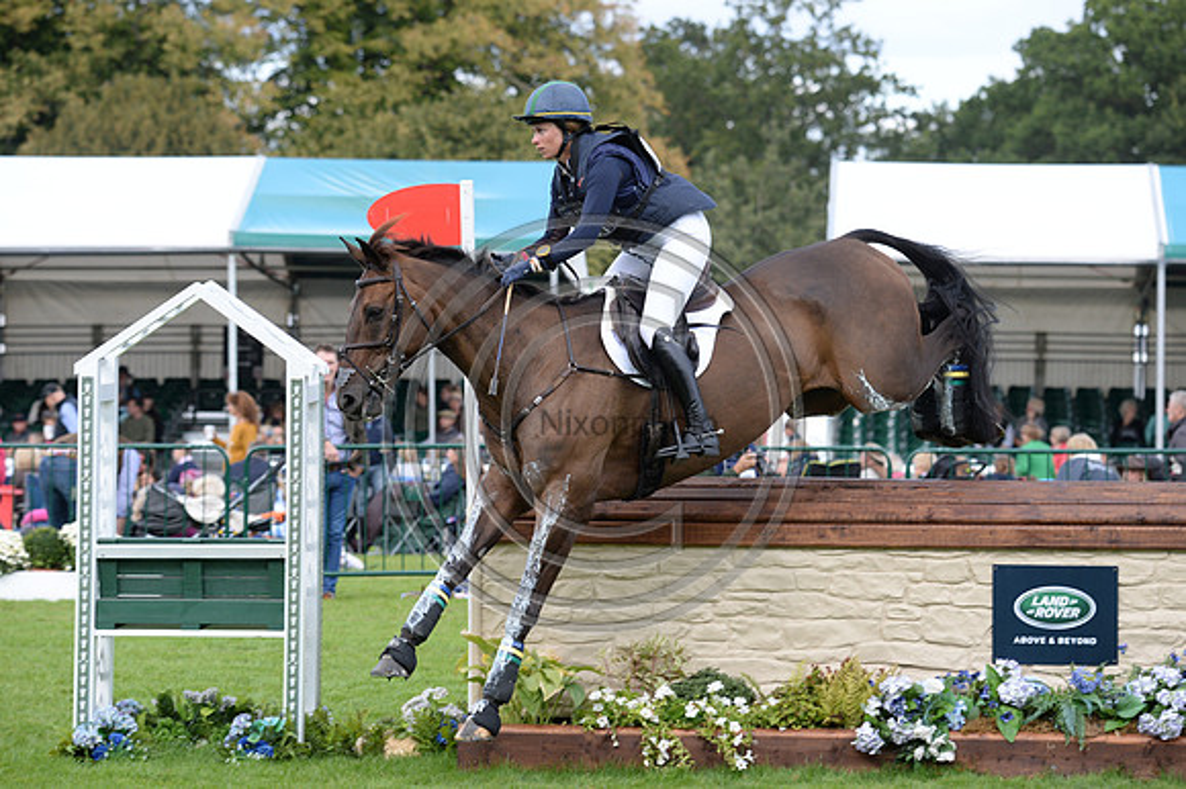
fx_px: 6420
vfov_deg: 7.0
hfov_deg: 10.6
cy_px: 394
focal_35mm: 195
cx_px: 593
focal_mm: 195
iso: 800
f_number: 6.3
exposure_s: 1/800
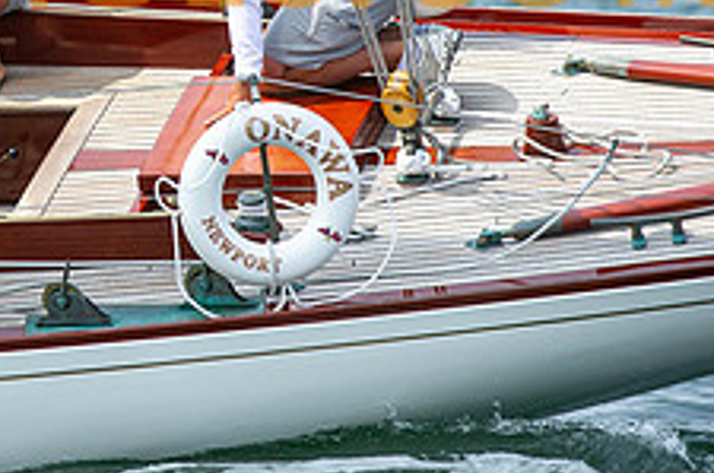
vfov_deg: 3.0
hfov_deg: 4.6
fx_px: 8946
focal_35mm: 452
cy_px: -57
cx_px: -197
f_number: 5.6
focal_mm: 175
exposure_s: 1/1600
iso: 320
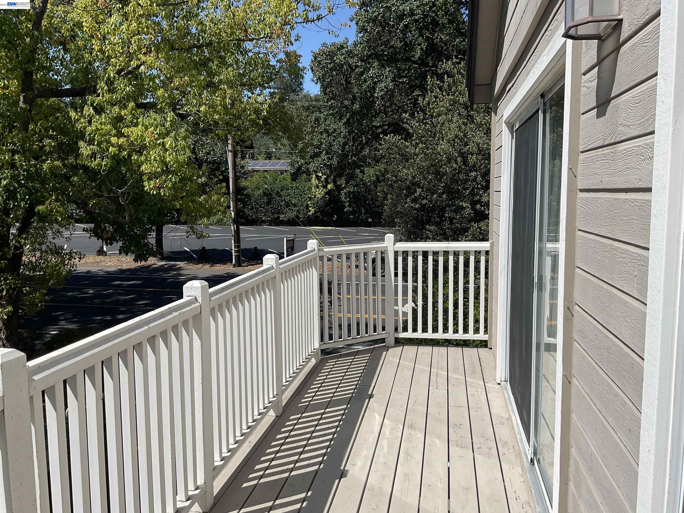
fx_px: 573
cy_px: 256
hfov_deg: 61.7
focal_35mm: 29
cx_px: 342
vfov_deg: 48.2
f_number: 1.8
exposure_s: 1/2959
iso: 16
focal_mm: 3
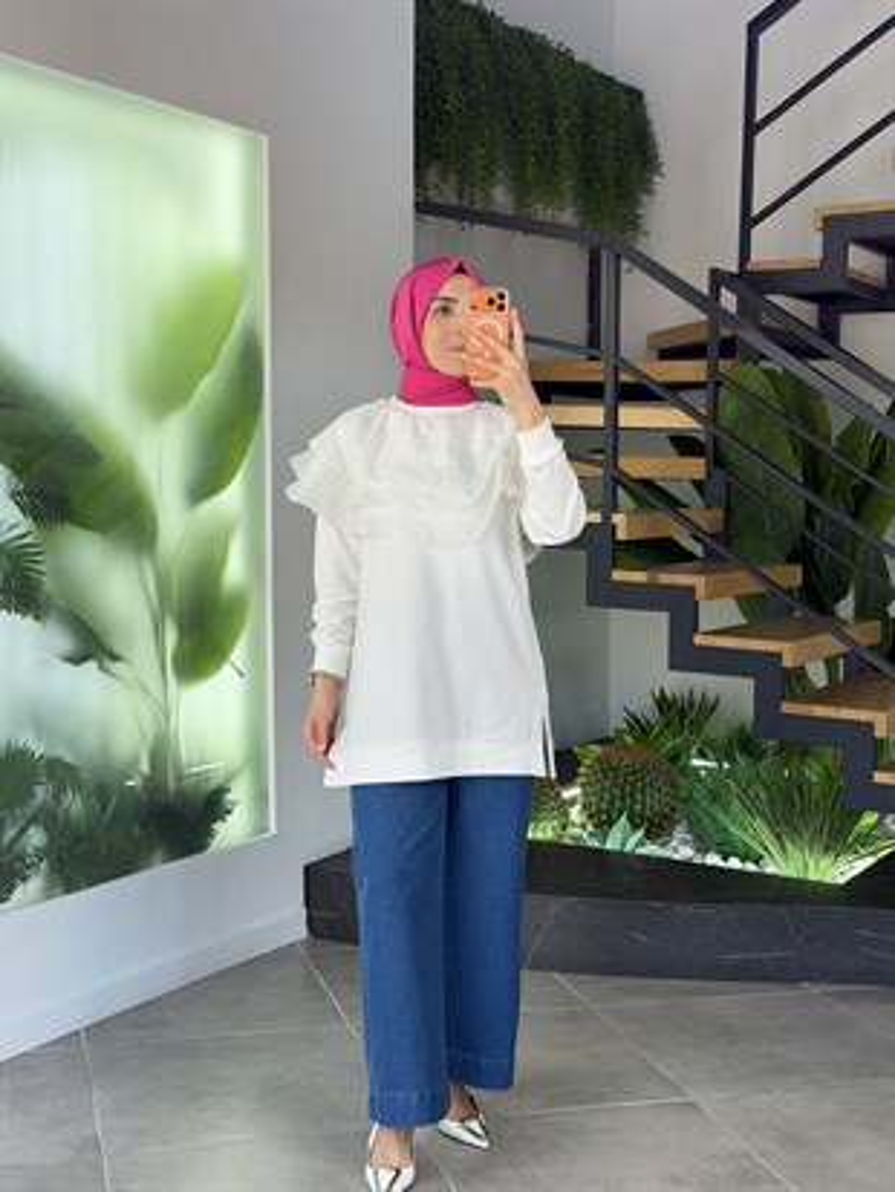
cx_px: 448
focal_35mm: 48
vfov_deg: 39.6
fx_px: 1654
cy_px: 596
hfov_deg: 30.3
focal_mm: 6.76
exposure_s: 1/196
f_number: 1.78
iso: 64
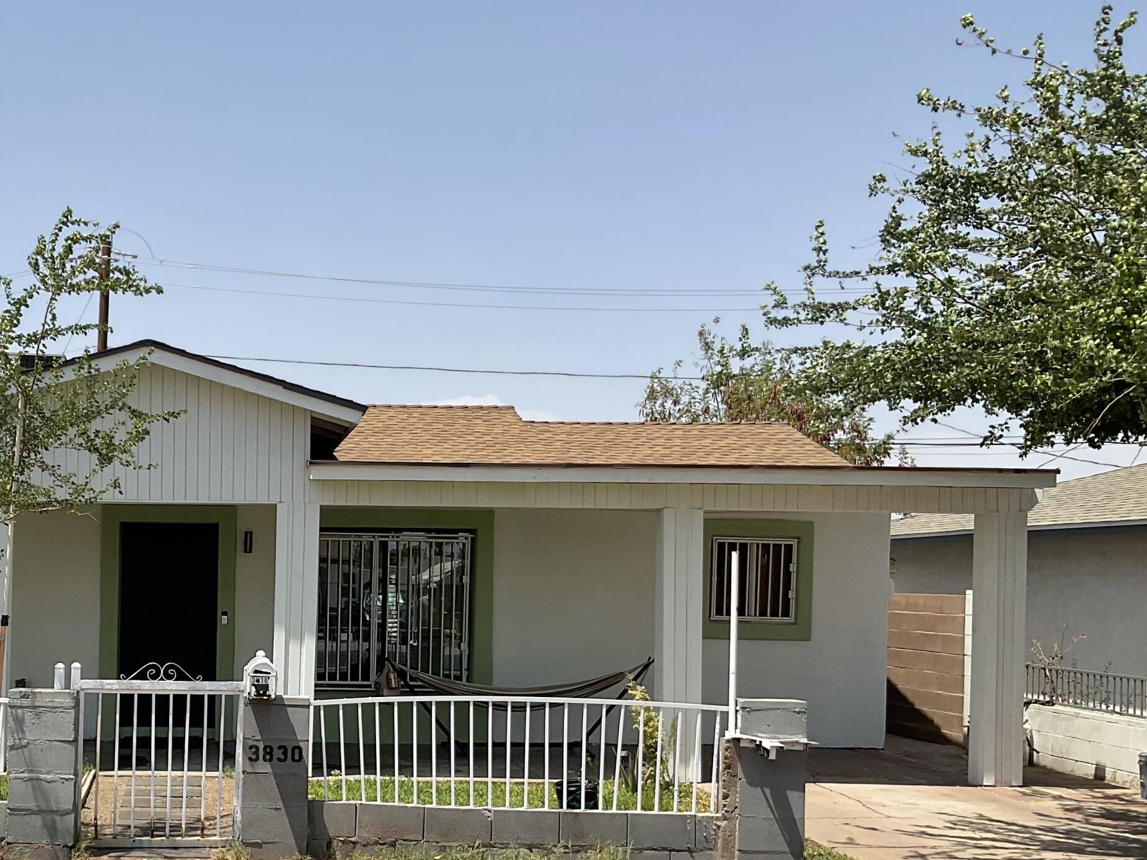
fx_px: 1557
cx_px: 261
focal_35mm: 47
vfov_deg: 30.6
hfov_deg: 39.2
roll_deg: -1.7
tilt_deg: -1.0
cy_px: 580
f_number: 1.8
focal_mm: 3
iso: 16
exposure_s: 1/2538
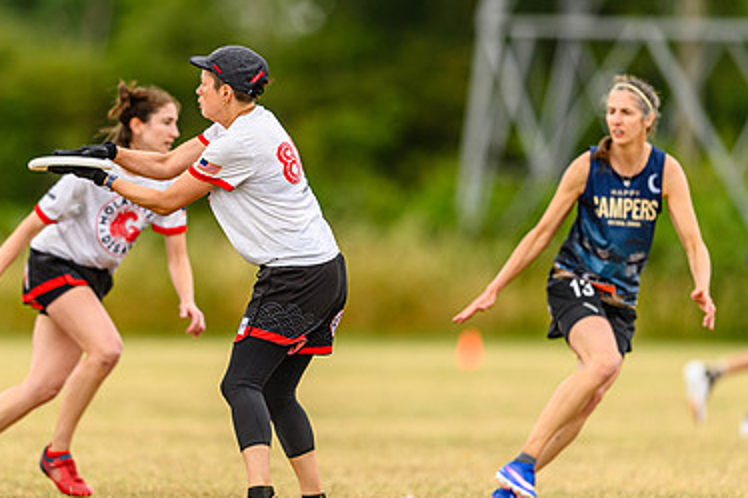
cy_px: 241
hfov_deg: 3.3
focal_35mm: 621
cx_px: 274
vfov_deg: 2.2
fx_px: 12897
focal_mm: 400
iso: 125
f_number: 3.2
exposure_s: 1/1000
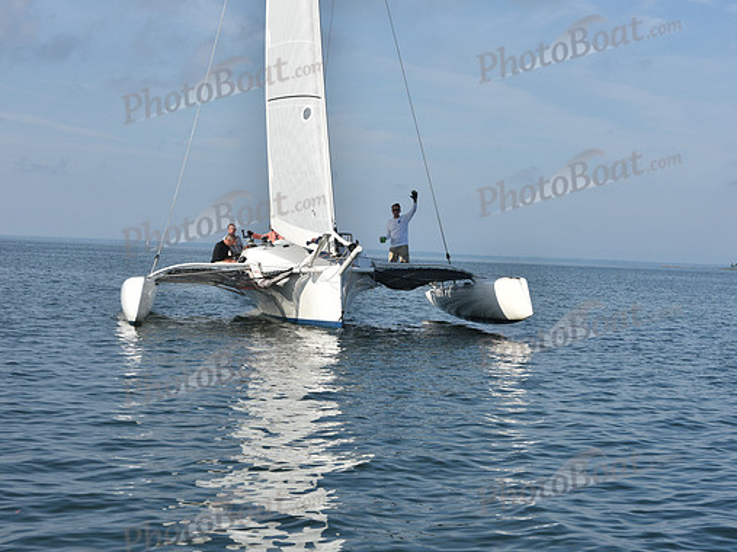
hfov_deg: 25.3
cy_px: 275
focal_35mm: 77
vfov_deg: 19.1
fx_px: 1639
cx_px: 403
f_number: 11
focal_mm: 70
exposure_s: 1/800
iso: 320
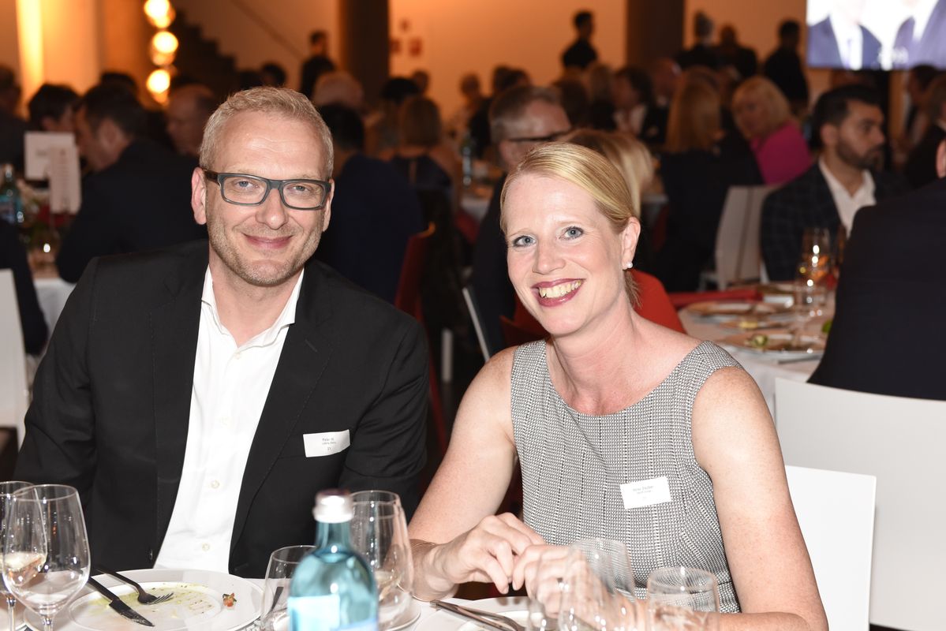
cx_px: 473
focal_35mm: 62
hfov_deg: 32.4
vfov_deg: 21.9
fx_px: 1630
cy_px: 316
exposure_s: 1/80
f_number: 4
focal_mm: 62
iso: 1600
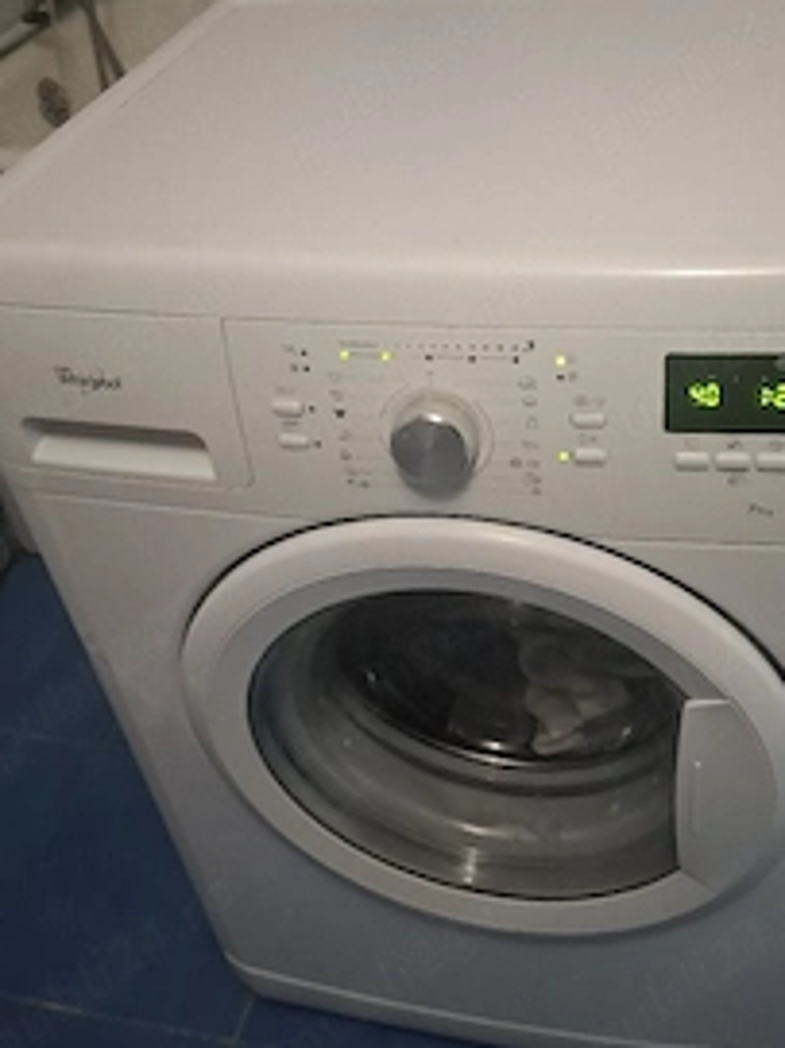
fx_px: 1029
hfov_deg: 41.5
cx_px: 487
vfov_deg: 53.6
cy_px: 414
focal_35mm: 34
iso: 640
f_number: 1.8
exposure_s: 1/25
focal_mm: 5.54
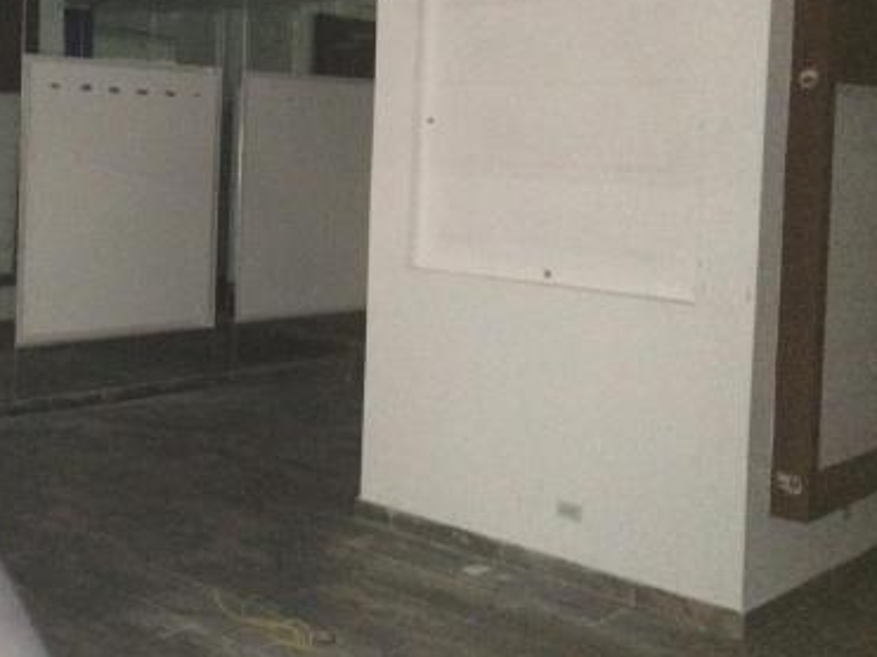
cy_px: 173
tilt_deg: -2.9
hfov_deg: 36.8
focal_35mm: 50
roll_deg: -2.0
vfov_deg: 28.7
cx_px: 165
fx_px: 1266
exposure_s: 1/16
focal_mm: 4.15
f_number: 2.2
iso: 640
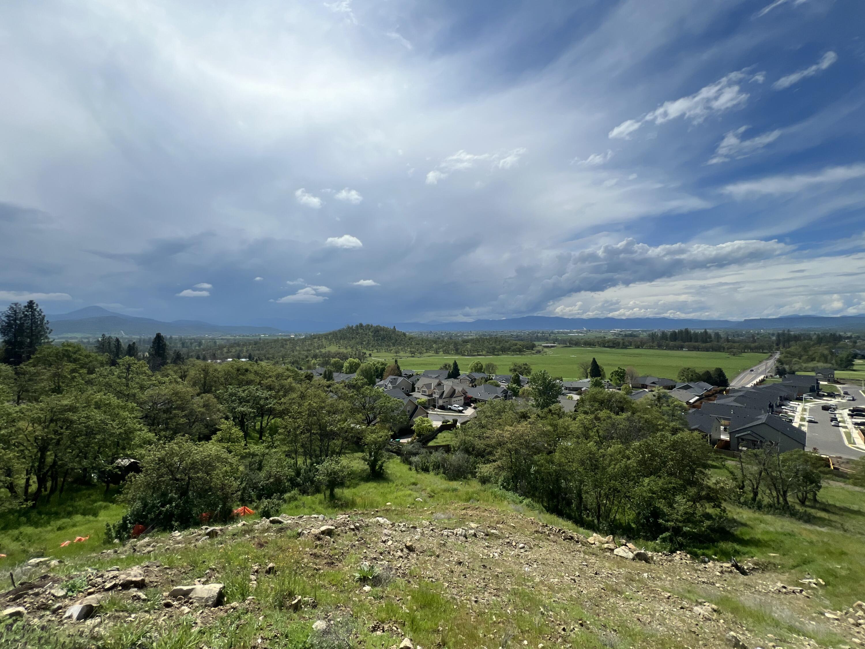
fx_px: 325
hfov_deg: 106.2
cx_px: 432
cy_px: 324
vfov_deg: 89.9
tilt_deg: +1.9
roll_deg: +1.5
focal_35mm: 13
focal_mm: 1.57
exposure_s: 1/3125
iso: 32
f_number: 1.8
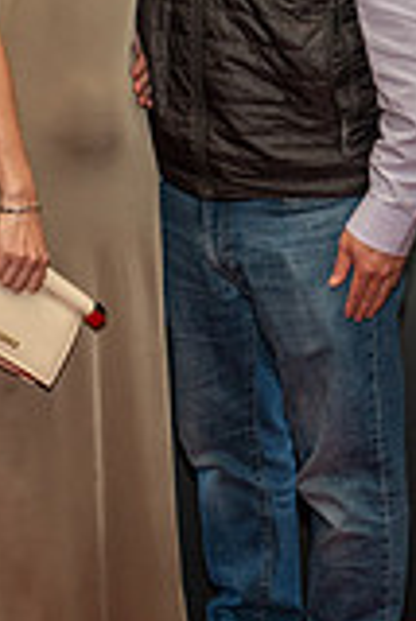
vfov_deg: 20.1
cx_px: 132
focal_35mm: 98
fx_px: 1695
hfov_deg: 14.0
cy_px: -10
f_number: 5.6
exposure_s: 1/100
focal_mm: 27
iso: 1600
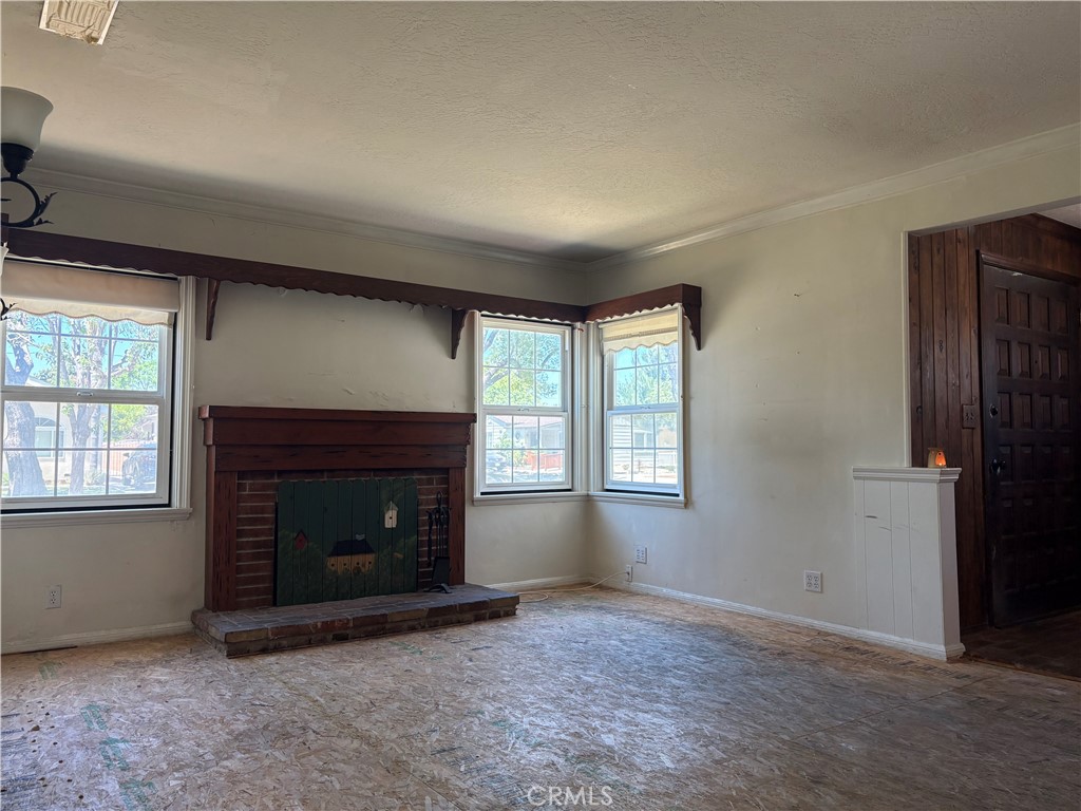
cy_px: 406
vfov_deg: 53.1
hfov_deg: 67.3
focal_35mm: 26
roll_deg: +0.8
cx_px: 540
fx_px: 812
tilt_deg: +3.0
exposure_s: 1/128
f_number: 1.6
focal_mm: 5.96
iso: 125
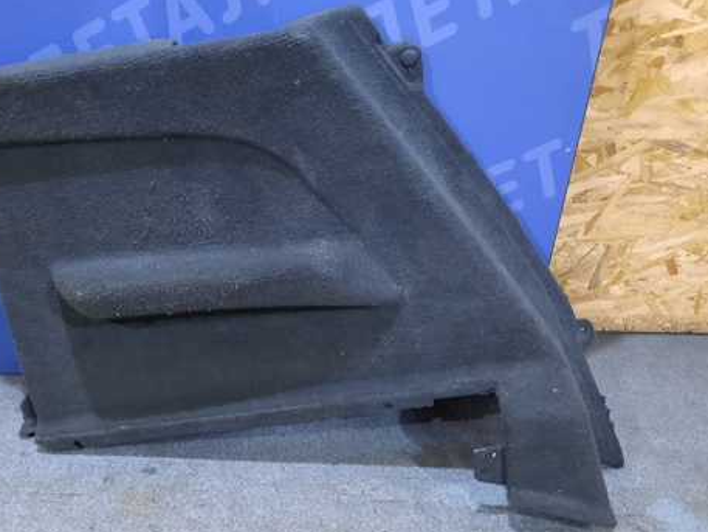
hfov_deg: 52.1
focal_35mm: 35
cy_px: 268
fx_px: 716
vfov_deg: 40.7
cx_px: 273
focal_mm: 4.6
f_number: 2
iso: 640
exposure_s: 1/20
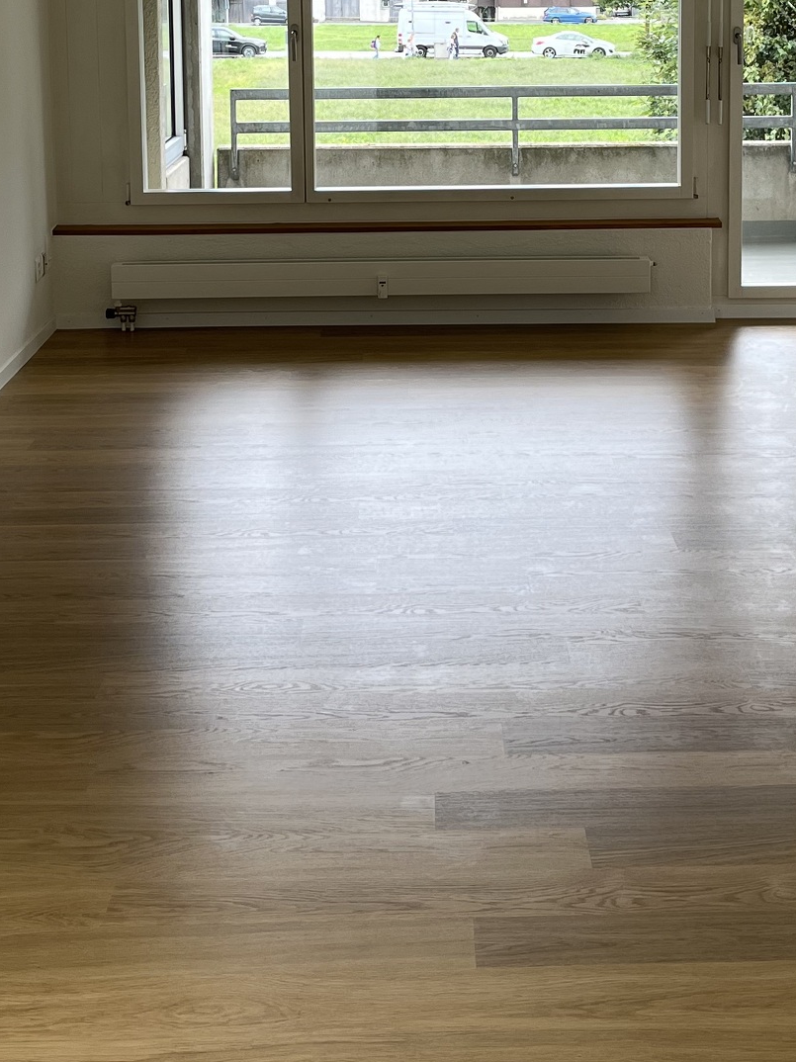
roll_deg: +1.1
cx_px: 486
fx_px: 1902
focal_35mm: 62
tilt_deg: -6.4
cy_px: 157
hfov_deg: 23.6
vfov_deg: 30.2
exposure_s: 1/230
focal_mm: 5.1
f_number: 1.6
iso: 40
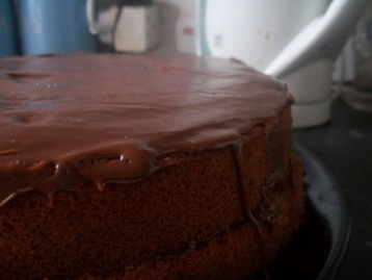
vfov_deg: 39.7
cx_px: 186
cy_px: 140
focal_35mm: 36
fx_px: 387
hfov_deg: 51.3
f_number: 2.7
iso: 240
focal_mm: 6
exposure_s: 1/13
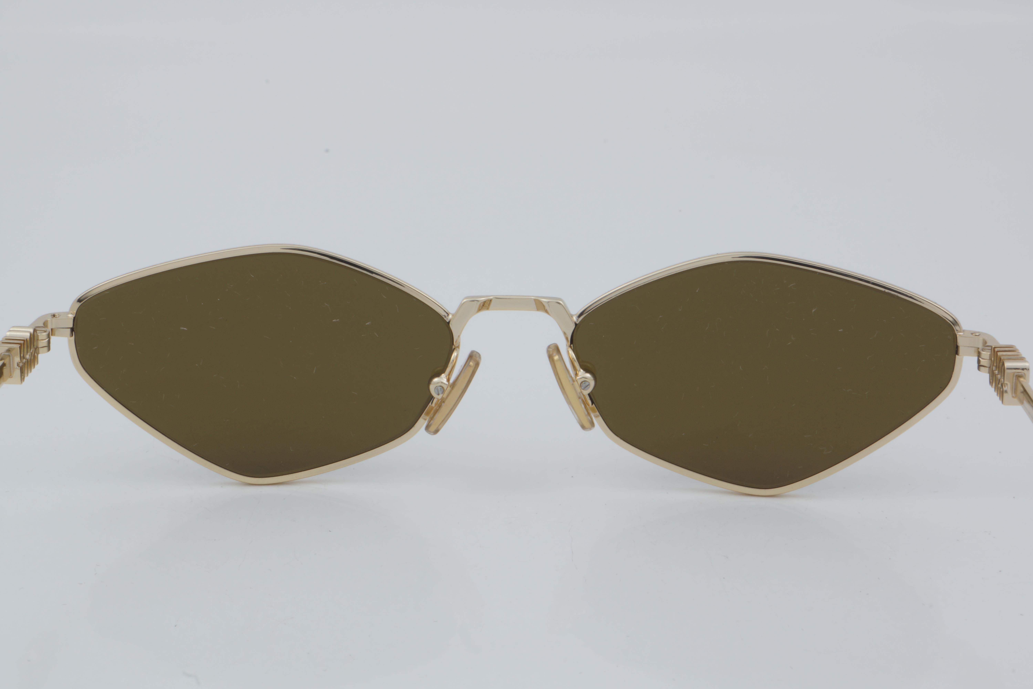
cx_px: 516
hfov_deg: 24.6
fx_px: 2367
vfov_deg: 16.6
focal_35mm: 82
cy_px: 344
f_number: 32
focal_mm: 55
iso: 100
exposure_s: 1/4
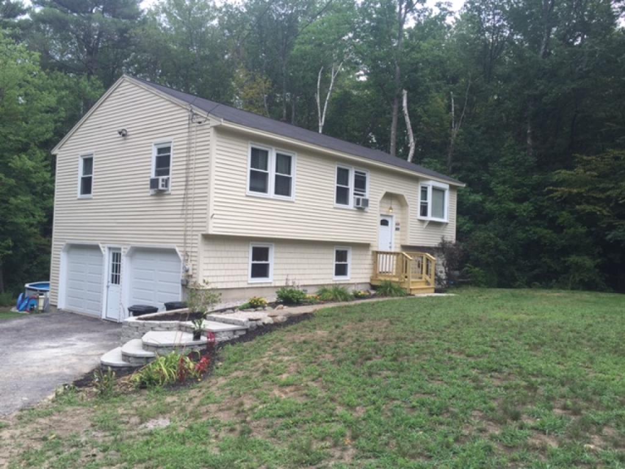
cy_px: 234
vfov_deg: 48.2
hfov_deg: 61.7
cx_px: 312
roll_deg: -3.1
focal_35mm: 29
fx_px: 524
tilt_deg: +0.3
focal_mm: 4.15
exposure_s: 1/694
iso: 32
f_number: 2.2
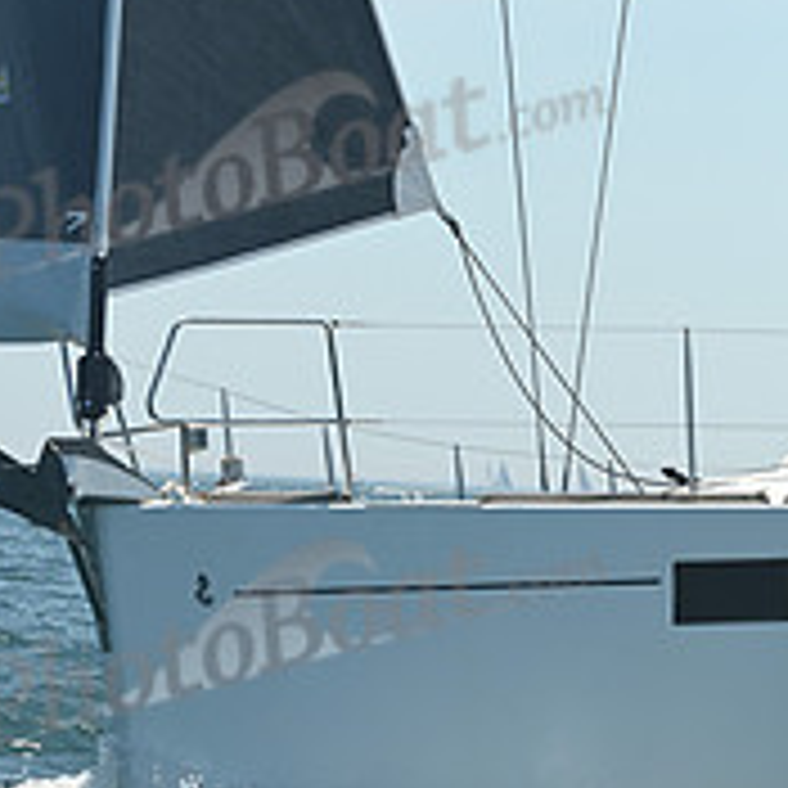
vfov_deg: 5.9
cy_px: 335
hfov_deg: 5.9
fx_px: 7623
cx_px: 842
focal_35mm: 296
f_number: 9
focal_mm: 105
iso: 320
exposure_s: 1/1000
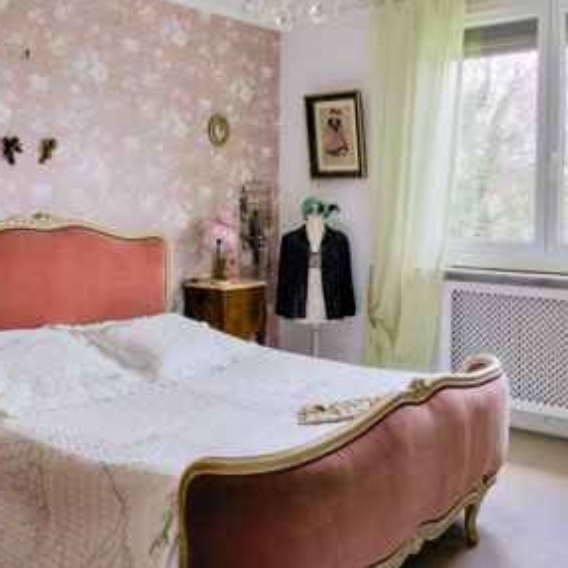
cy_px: 241
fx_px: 705
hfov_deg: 43.5
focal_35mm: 38
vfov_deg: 43.7
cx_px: 354
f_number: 8
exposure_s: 1/200
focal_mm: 16
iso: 800
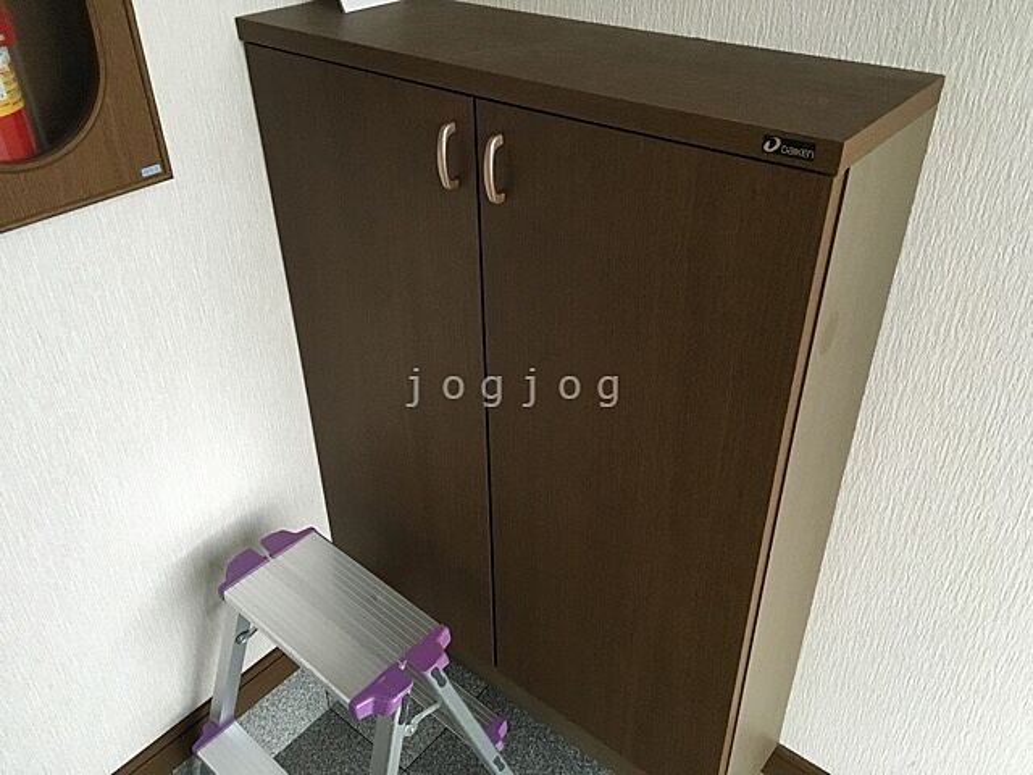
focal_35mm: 29
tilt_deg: -34.7
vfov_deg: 48.2
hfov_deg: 61.7
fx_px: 865
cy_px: 388
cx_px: 516
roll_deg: +1.8
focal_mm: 4.15
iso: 200
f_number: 2.2
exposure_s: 1/30
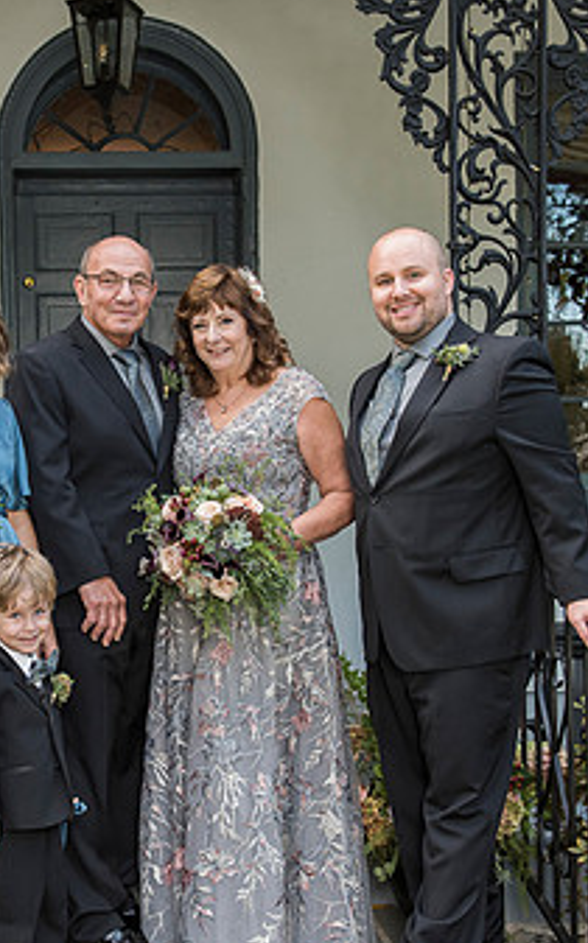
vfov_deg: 34.5
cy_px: 525
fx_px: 1516
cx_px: 124
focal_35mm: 59
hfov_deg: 21.7
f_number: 5
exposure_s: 1/200
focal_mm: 32
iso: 1000
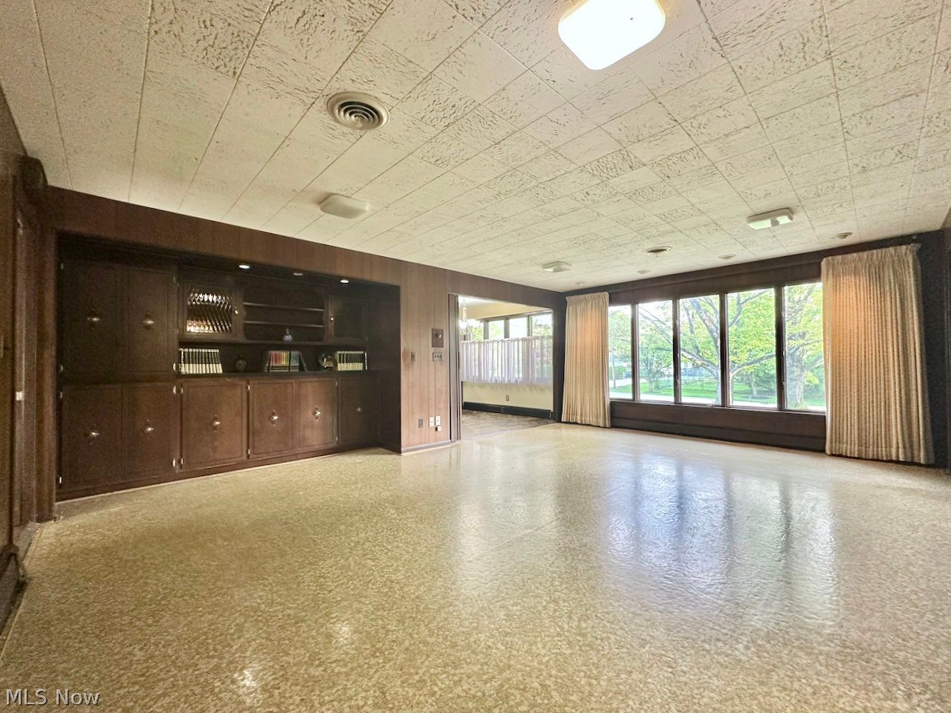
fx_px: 385
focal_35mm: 14
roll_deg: +0.1
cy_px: 356
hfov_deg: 102.1
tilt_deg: +1.1
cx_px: 476
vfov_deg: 85.7
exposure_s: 1/60
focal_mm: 2.22
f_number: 2.2
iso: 250
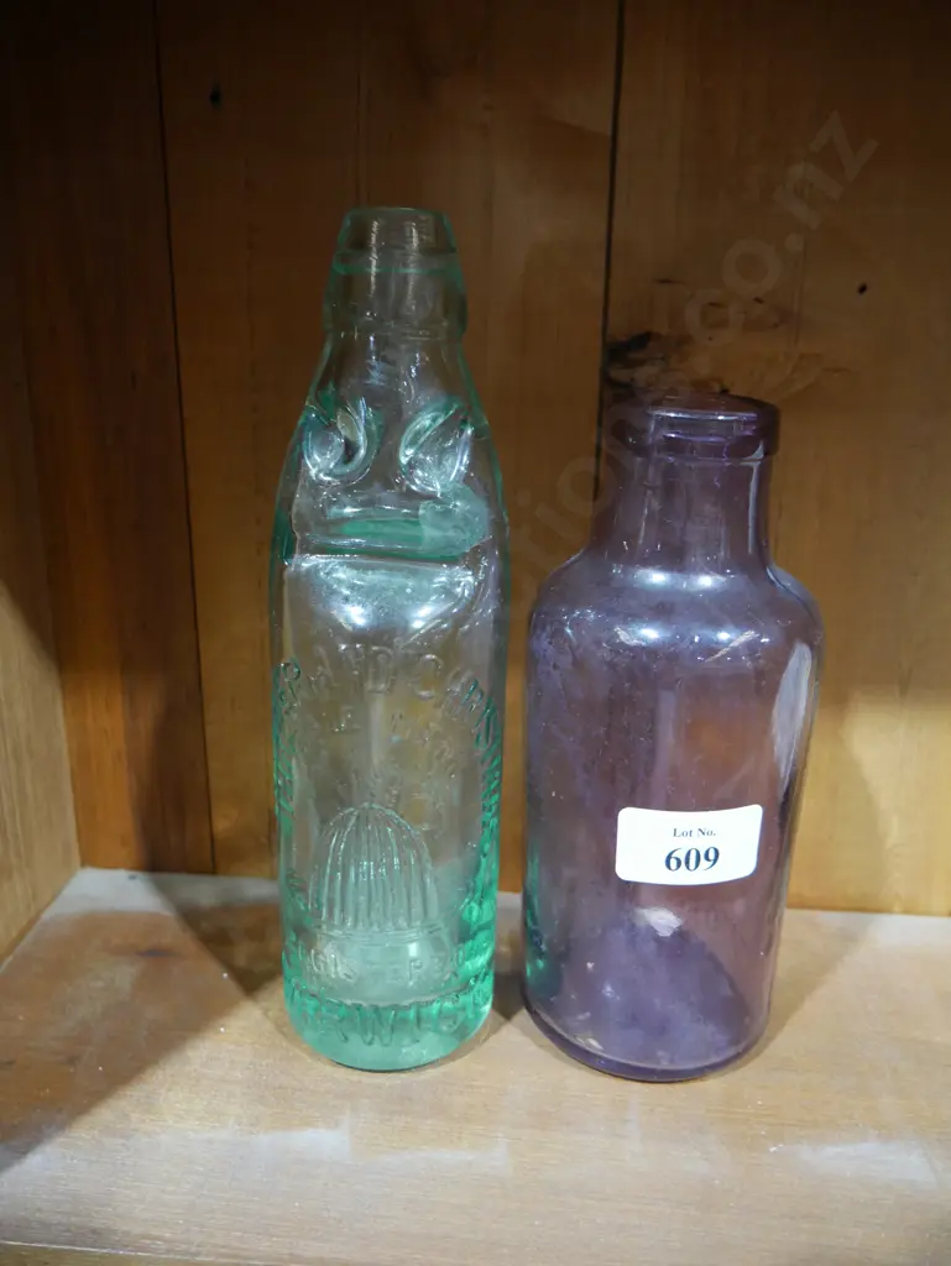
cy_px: 633
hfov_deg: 49.8
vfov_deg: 63.4
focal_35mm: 28
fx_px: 1025
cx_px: 476
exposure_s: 1/60
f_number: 3.5
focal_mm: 14
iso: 1250
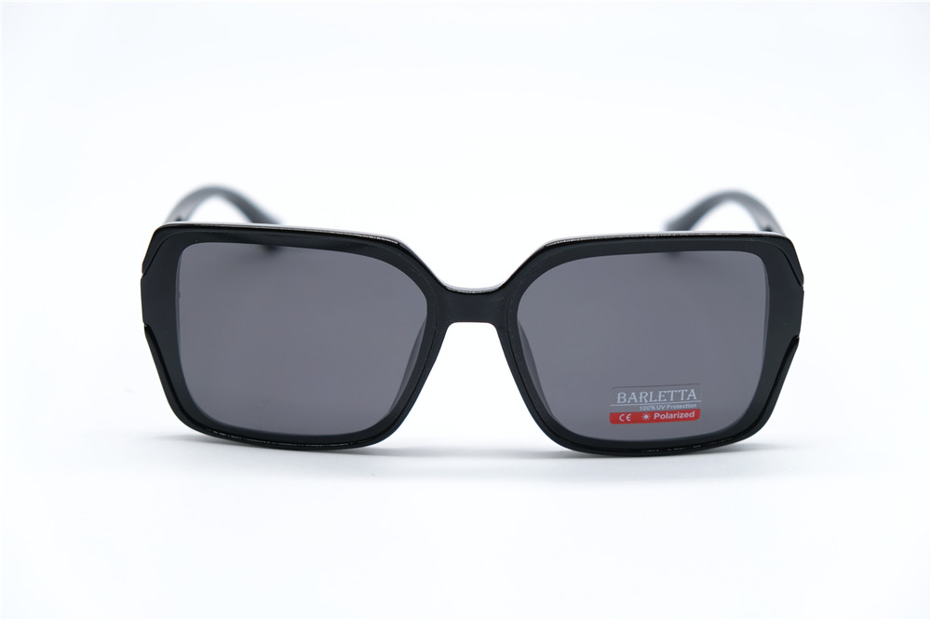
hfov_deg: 30.1
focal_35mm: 67
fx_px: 1732
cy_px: 310
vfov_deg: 20.3
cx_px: 466
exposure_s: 1/160
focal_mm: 44.4
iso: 160
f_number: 4
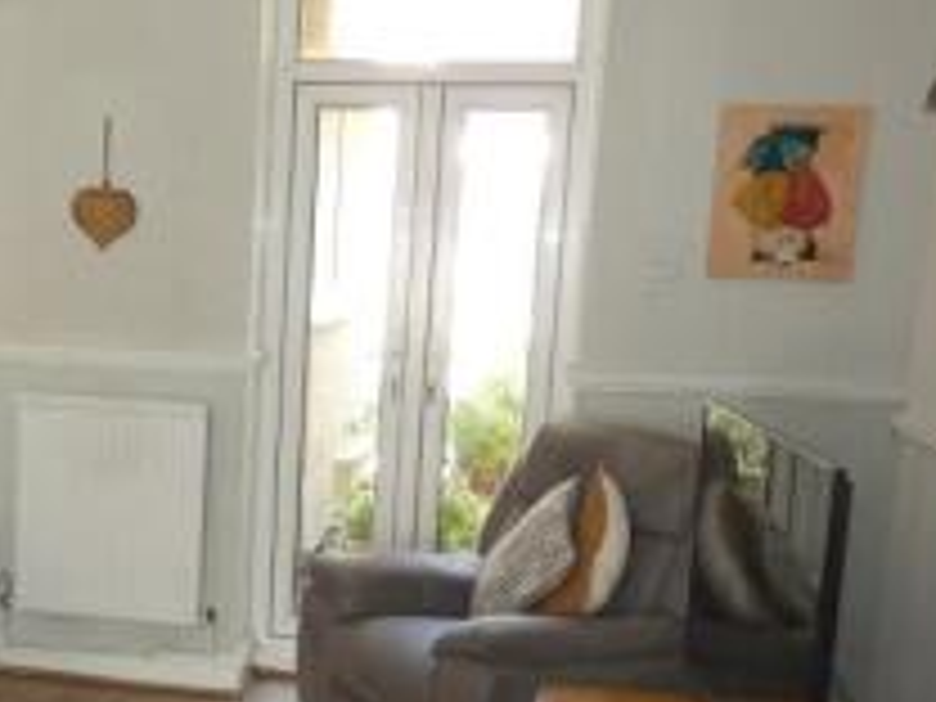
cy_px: 542
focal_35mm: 56
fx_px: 1514
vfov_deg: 25.7
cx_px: 151
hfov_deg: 33.1
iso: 320
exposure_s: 1/60
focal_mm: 3.6
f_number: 2.8
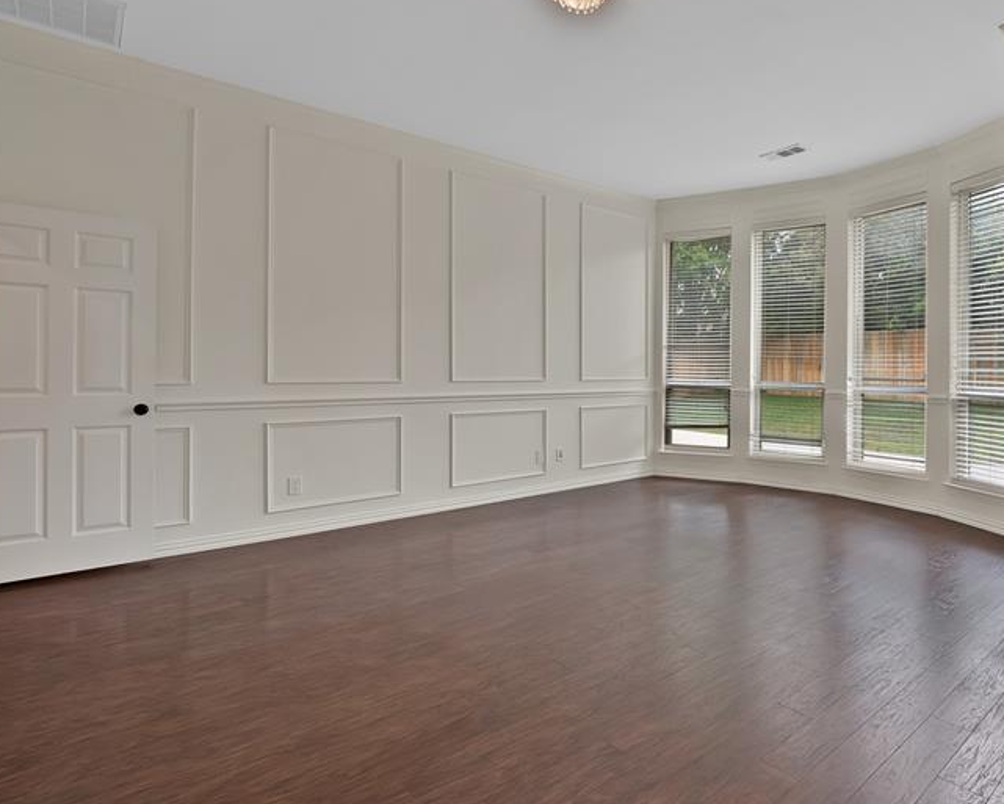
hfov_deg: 83.5
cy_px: 365
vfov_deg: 73.6
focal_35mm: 18
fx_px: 535
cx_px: 666
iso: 640
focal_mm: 12
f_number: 9
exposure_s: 1/5
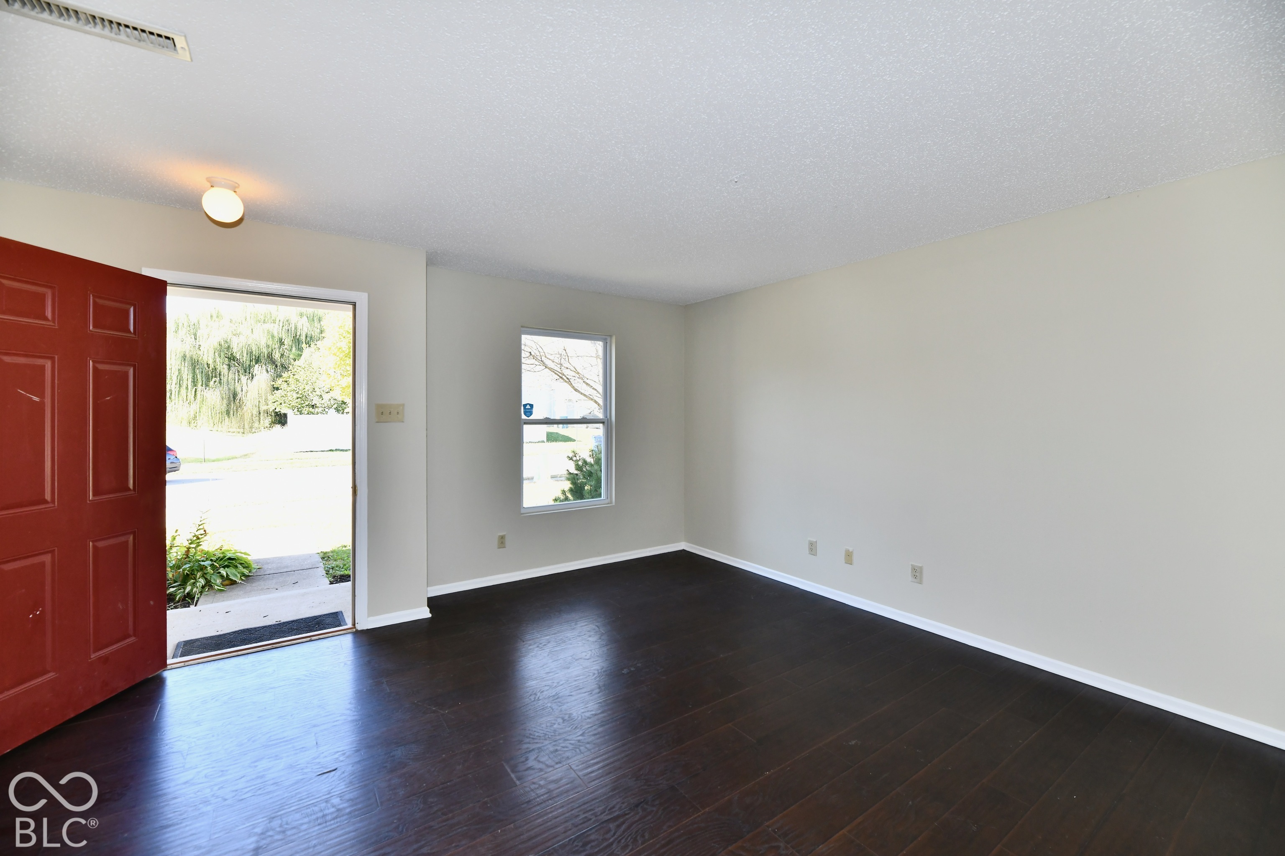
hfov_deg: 104.3
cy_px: 428
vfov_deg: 81.2
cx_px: 642
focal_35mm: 14
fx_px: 500
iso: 640
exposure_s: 1/125
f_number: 6.3
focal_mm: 14
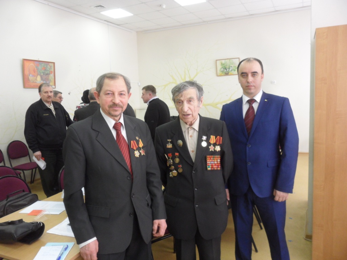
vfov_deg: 51.4
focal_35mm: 27
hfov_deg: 65.3
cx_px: 174
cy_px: 130
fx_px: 271
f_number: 3.5
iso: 200
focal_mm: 4.9
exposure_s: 1/15
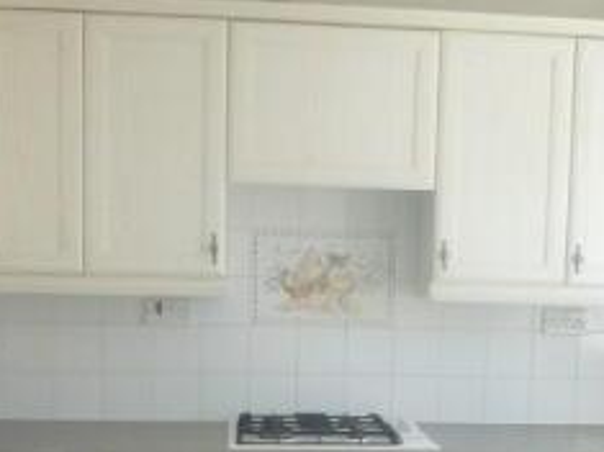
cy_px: 428
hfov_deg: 31.1
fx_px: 1081
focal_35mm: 62
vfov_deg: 22.9
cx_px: 371
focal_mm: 4.5
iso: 400
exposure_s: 1/320
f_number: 3.1
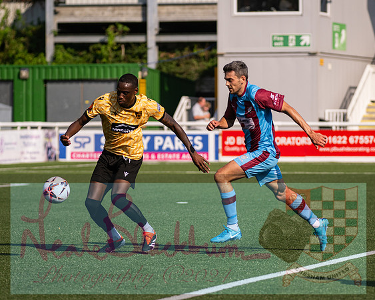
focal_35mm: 234
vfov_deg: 6.6
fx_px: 2592
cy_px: 109
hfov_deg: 8.3
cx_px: 217
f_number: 2.8
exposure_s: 1/5000
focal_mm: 145
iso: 200
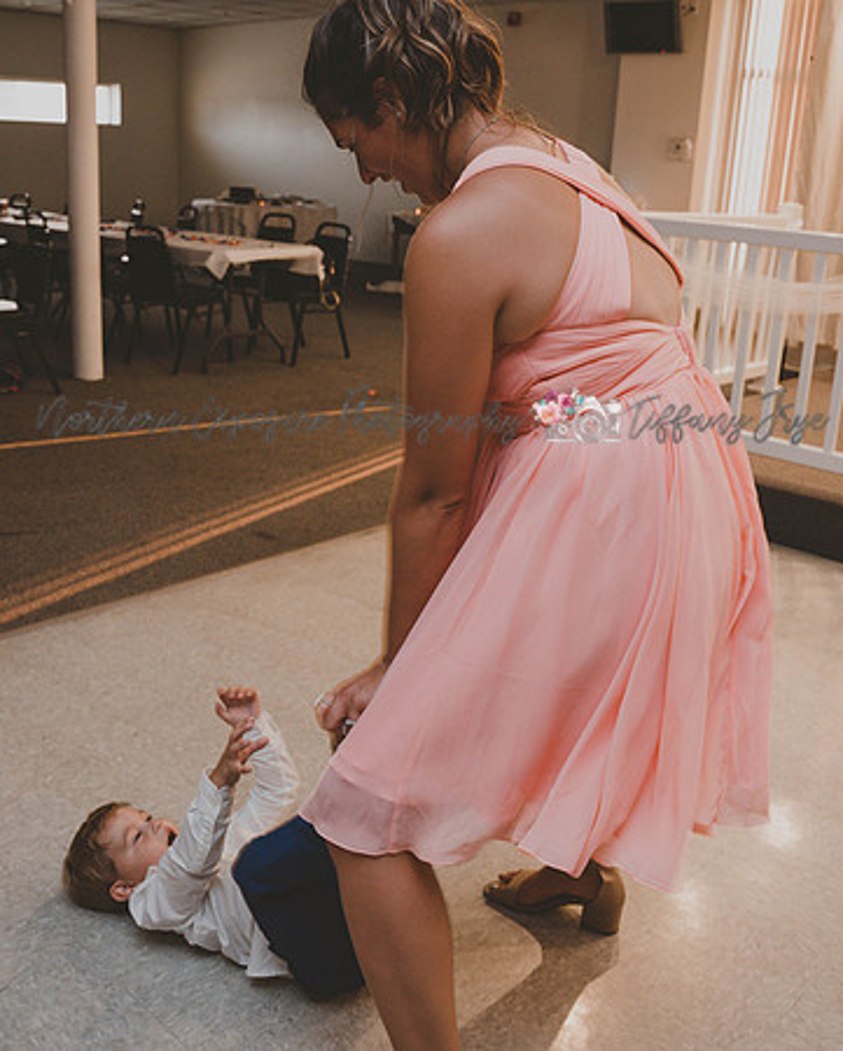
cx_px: 405
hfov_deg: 43.7
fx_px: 1051
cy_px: 526
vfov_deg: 53.1
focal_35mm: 34
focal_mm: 24
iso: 2000
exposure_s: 1/60
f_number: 4
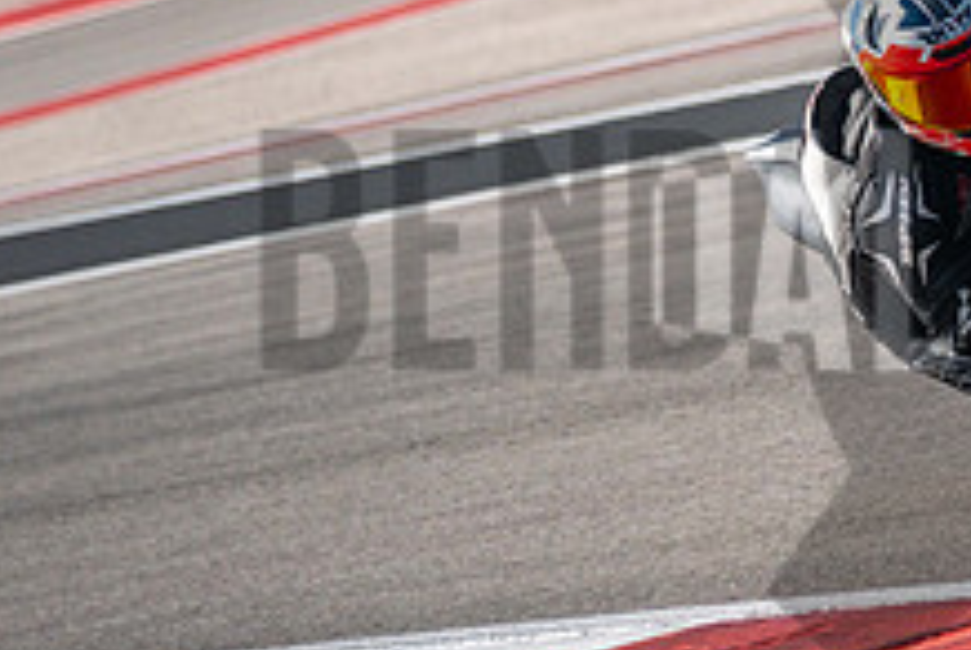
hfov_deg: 3.7
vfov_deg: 2.5
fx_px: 15071
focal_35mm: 558
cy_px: 256
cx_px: 1198
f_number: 2.8
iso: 640
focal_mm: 140
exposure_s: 1/2500
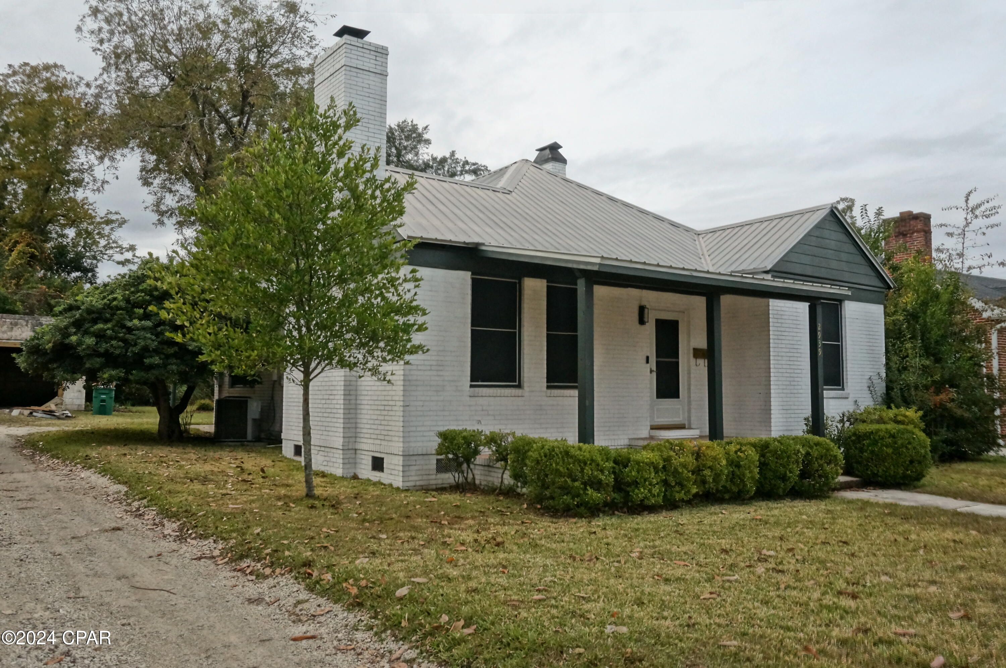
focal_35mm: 30
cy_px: 334
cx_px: 503
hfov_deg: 62.0
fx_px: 837
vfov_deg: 43.5
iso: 3200
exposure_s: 1/2000
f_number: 8
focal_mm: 20
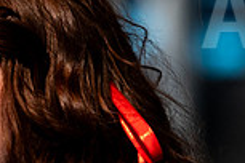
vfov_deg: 0.8
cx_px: -16
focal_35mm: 1701
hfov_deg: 1.2
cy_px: 104
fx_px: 11575
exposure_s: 1/5000
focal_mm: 200
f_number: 4
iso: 200
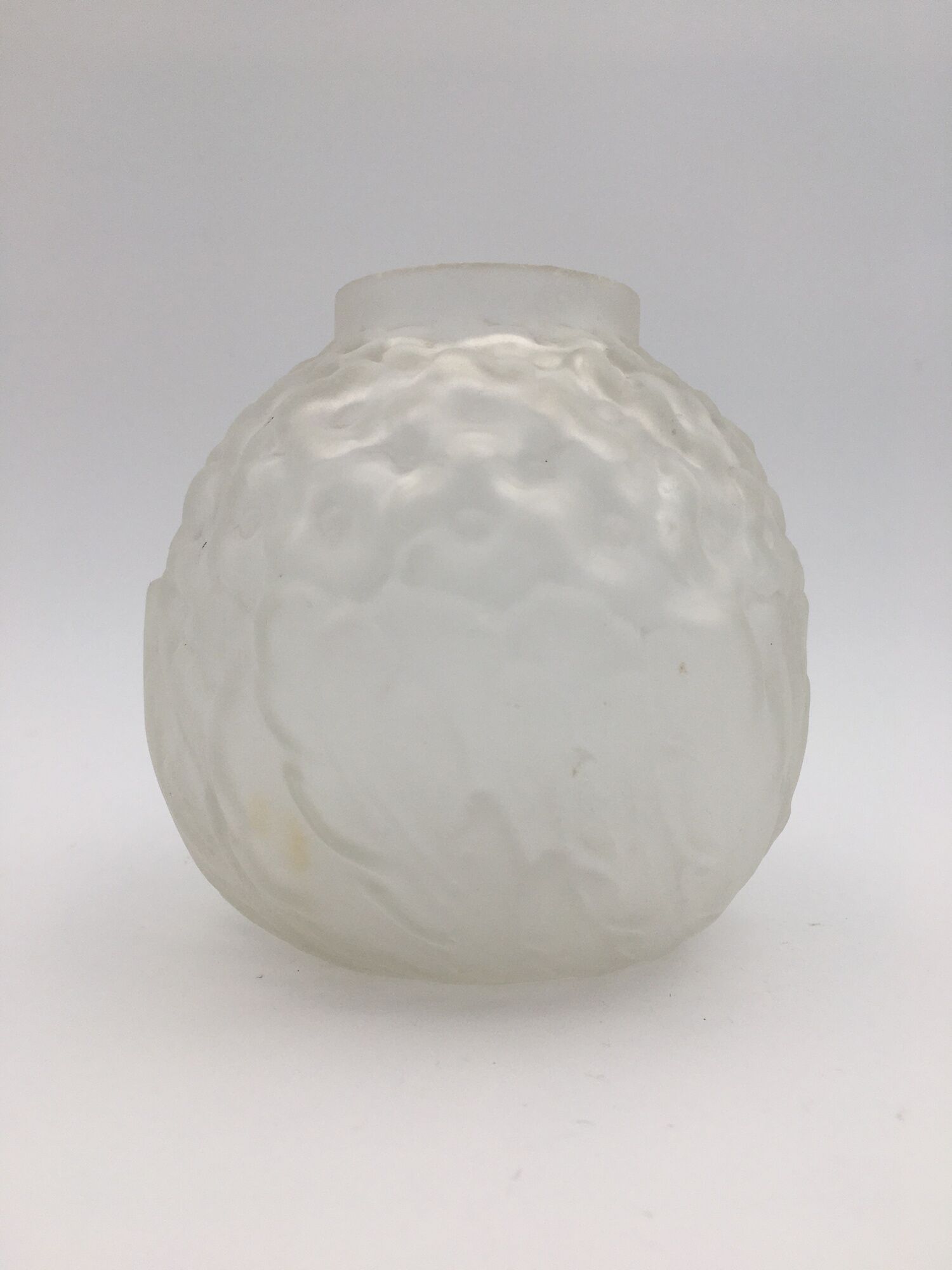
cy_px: 635
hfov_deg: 48.2
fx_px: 1063
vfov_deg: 61.7
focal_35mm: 29
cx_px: 476
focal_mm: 4.15
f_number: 2.2
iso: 25
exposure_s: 1/413
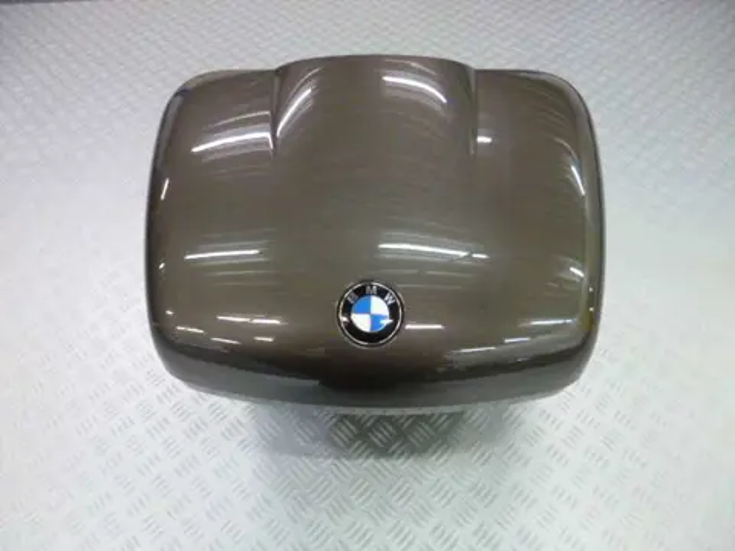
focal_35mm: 24
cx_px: 368
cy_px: 276
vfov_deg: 56.8
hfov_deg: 71.6
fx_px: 510
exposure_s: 1/30
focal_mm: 4.3
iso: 800
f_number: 2.5
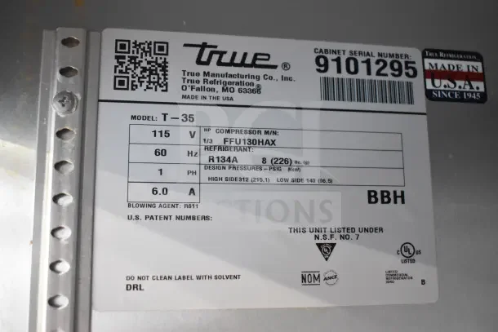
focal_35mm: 42
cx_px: 249
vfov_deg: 31.9
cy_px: 166
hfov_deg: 46.4
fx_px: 581
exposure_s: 1/100
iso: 6400
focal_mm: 28
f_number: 5
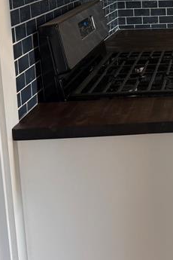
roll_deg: +1.9
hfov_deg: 17.0
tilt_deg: -8.5
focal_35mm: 74
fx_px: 533
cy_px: 22
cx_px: 244
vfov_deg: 26.4
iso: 100
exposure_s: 1/60
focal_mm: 6.76
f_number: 1.78
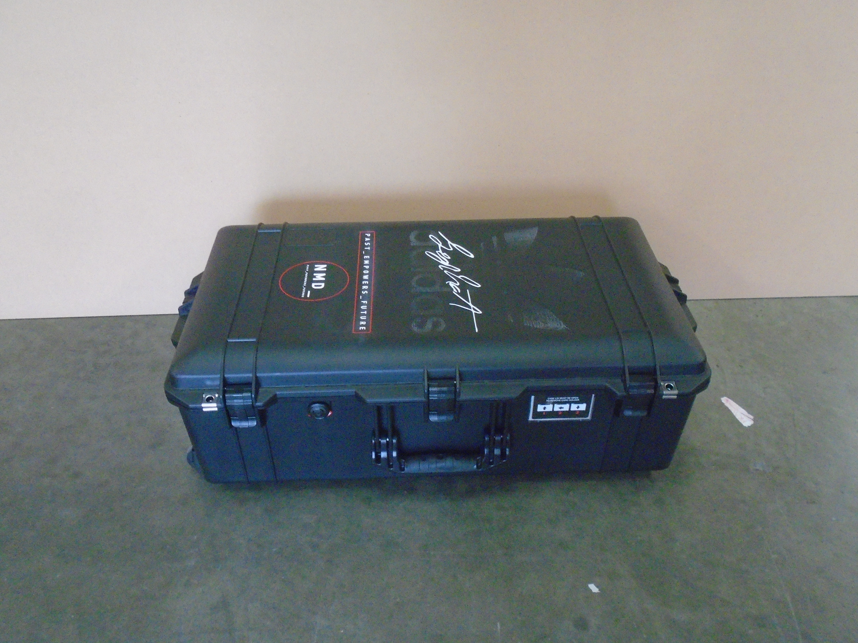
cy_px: 322
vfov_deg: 45.4
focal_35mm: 31
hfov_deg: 58.4
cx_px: 429
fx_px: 768
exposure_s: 1/50
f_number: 3.5
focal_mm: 5.5
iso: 800
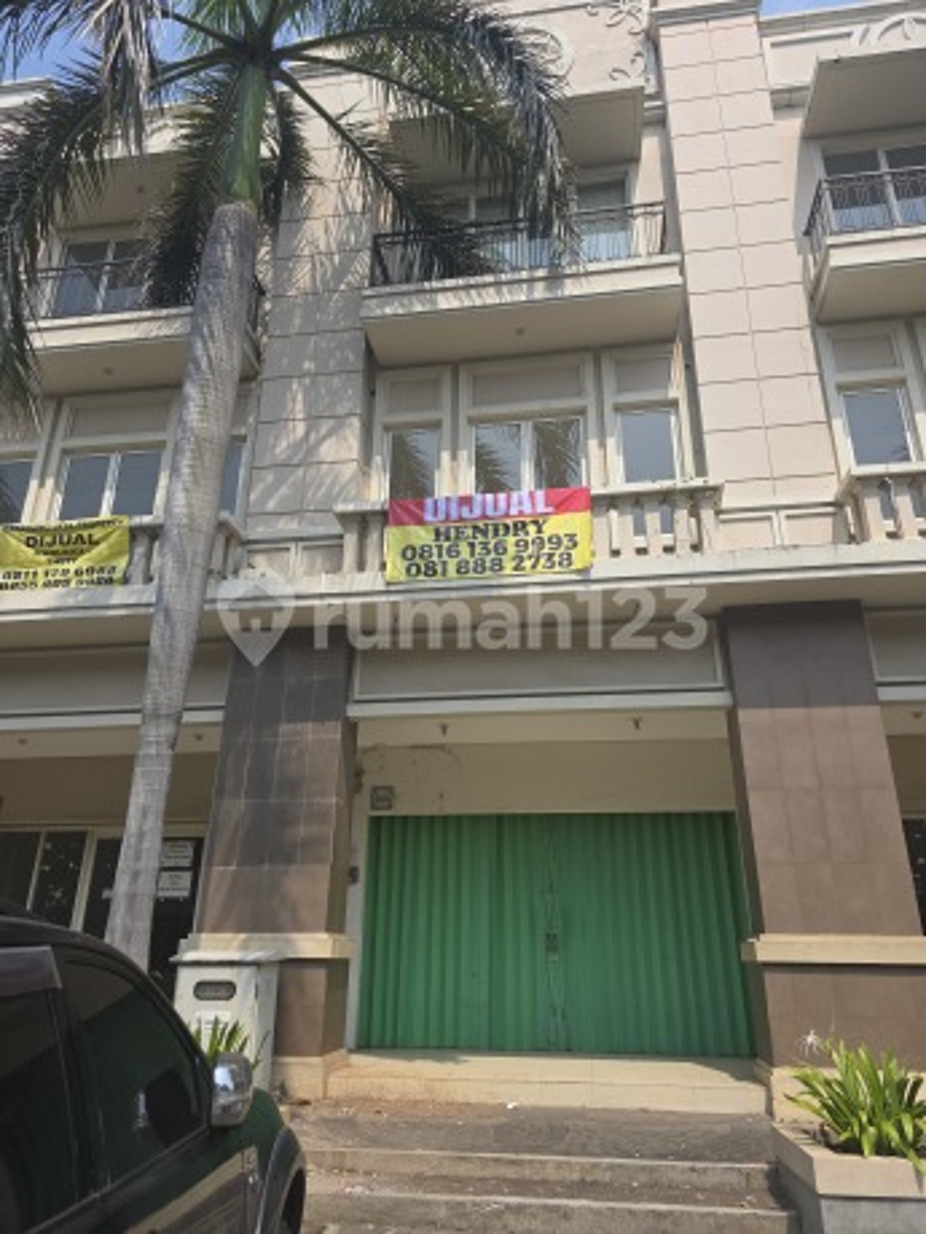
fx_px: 820
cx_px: 463
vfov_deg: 73.9
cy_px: 617
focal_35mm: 23
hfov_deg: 58.9
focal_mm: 6.3
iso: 12
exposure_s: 1/834
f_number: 1.7
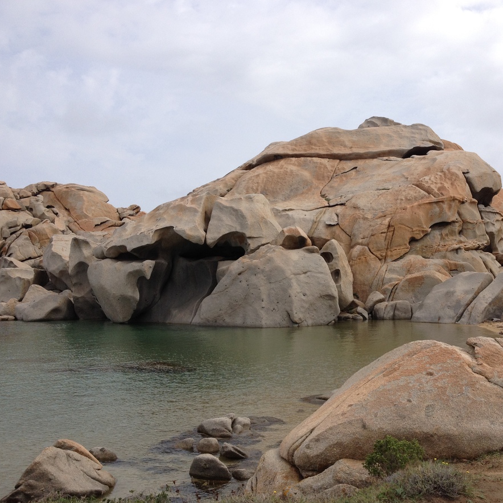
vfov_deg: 40.0
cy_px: 255
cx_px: 333
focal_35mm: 42
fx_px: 690
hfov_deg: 39.6
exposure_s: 1/1314
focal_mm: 4.28
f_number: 2.4
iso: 64
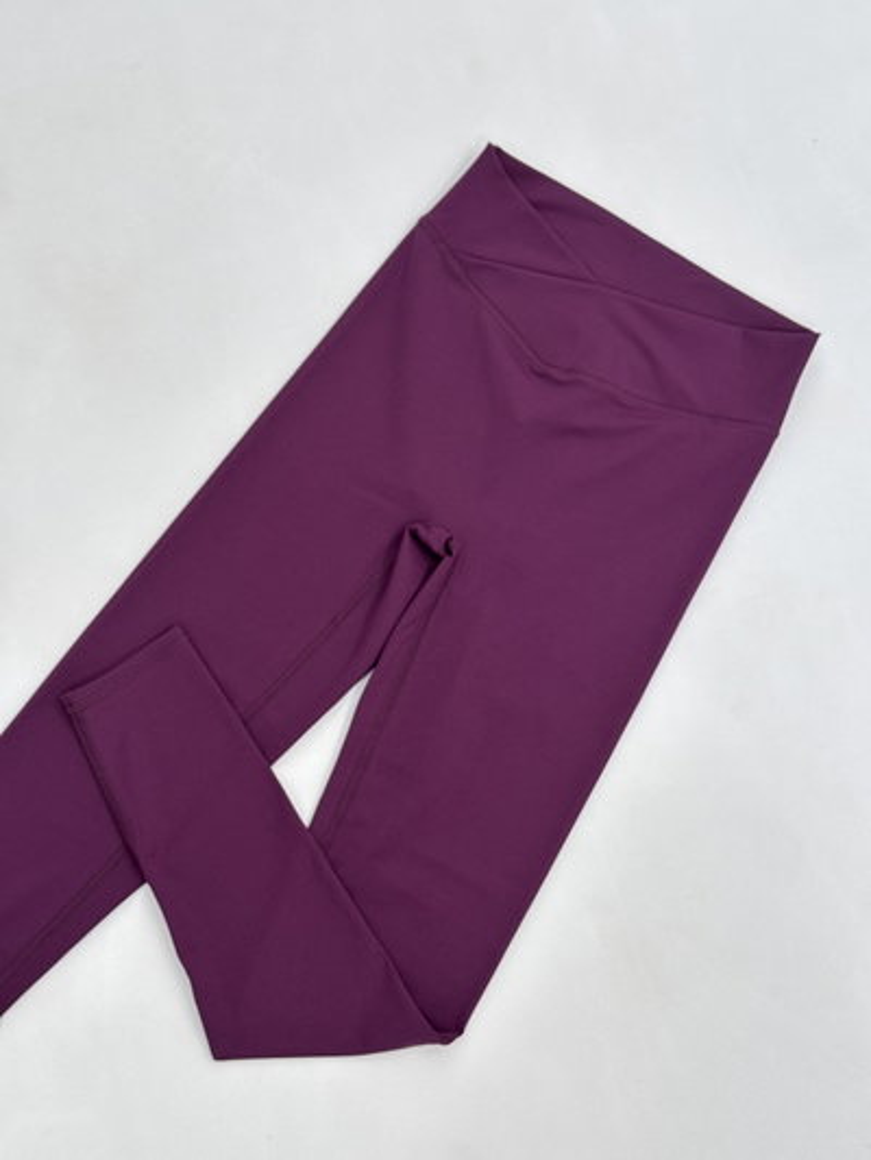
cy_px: 580
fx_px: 1610
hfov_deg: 30.3
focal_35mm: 48
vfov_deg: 39.6
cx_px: 436
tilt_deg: -77.6
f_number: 1.78
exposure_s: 1/50
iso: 100
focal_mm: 6.76
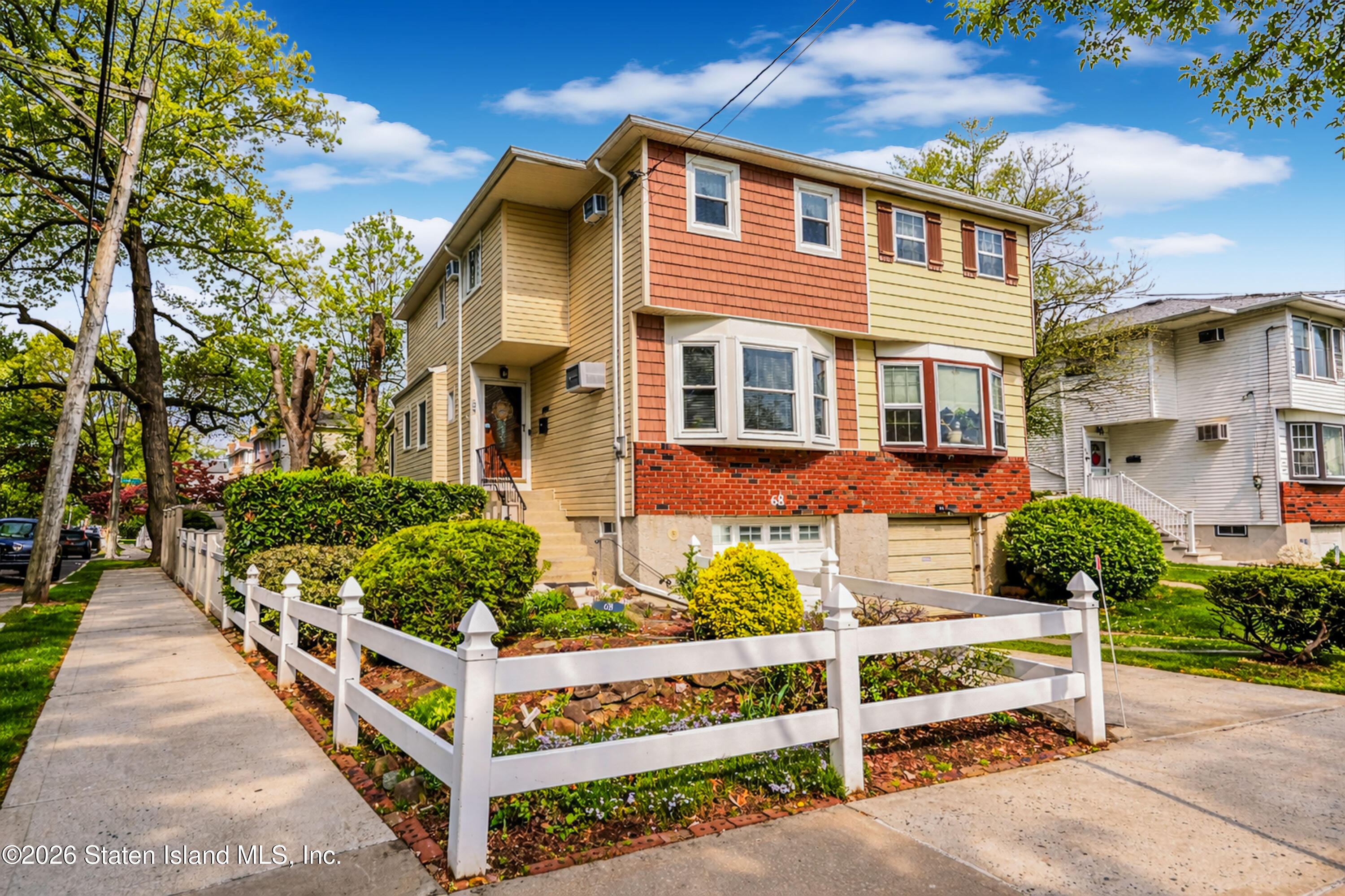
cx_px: 672
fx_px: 785
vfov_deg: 59.5
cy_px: 448
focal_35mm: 21
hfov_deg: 81.2
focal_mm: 21
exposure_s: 1/160
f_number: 10
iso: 100
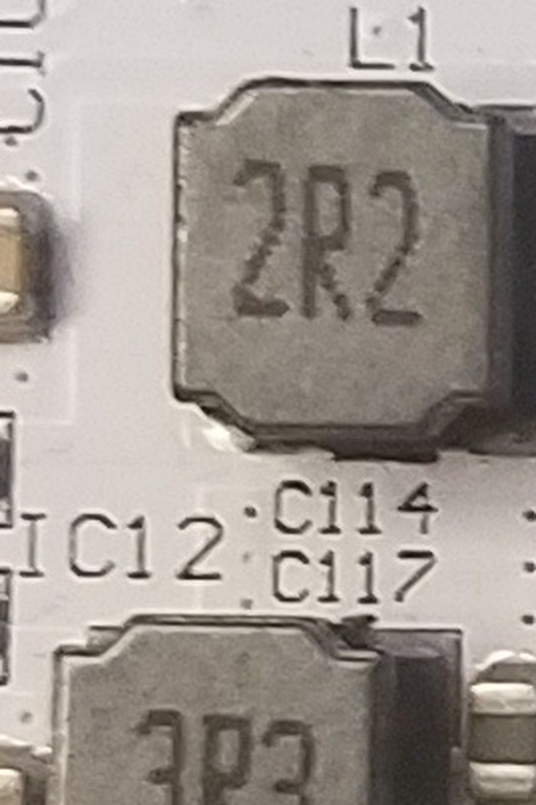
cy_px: 426
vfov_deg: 7.6
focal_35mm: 270
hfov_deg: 4.8
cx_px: 1742
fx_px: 6035
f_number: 1.7
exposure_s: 1/24
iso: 160
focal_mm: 4.2
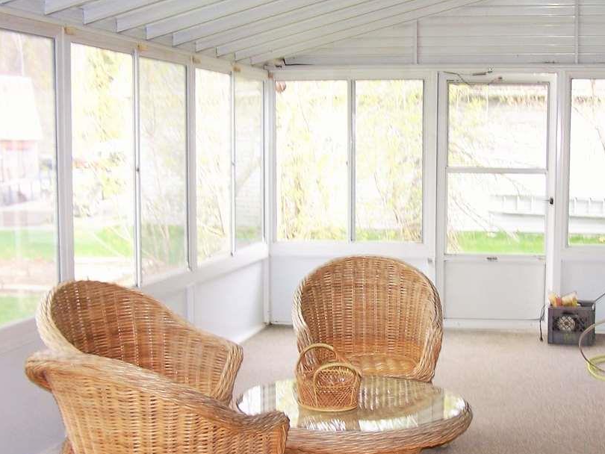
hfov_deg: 32.0
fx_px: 1049
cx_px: 381
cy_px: 262
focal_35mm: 60
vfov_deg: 24.4
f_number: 2.8
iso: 80
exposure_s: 1/60
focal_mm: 6.3
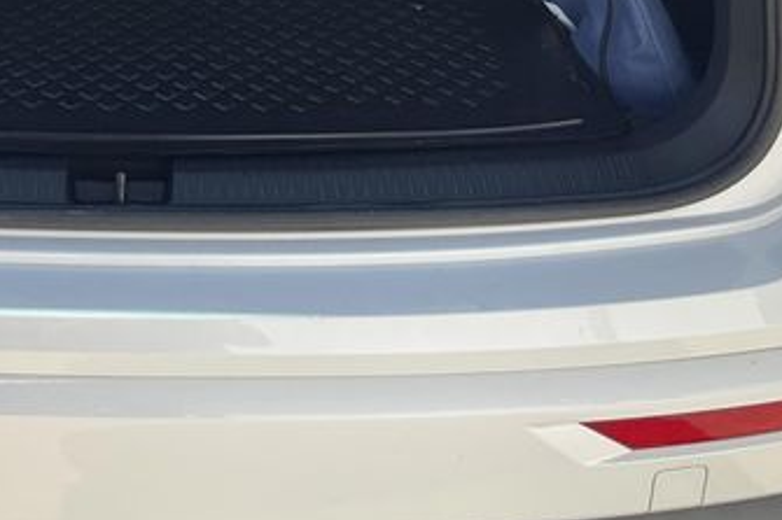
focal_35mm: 72
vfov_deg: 17.6
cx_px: 131
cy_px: -170
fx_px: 1563
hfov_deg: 27.4
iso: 25
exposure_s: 1/613
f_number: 1.8
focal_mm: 3
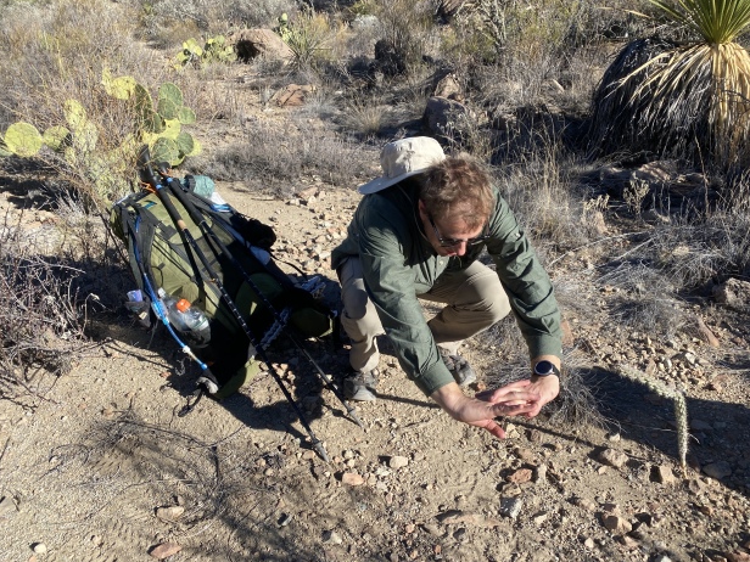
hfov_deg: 65.3
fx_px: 585
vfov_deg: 51.4
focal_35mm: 27
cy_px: 280
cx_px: 380
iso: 32
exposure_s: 1/1727
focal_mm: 4.25
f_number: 1.8
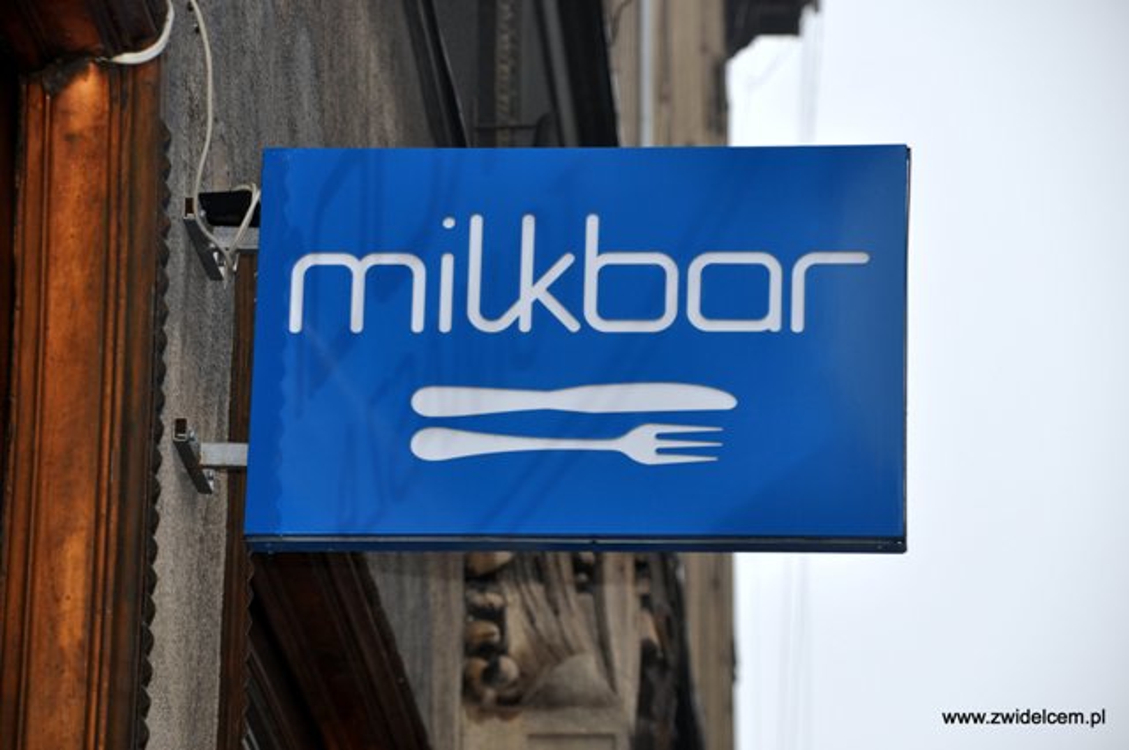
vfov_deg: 8.3
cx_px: 564
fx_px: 5168
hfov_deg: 12.5
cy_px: 375
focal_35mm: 165
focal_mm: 110
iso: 220
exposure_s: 1/200
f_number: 5.3
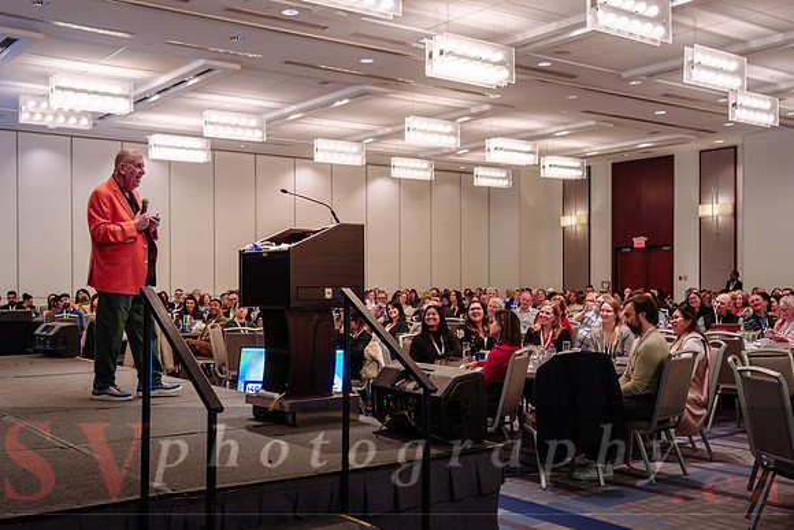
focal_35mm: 40
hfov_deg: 48.2
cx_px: 339
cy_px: 304
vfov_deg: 33.3
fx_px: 885
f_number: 2.8
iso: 1600
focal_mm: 35
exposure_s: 1/100
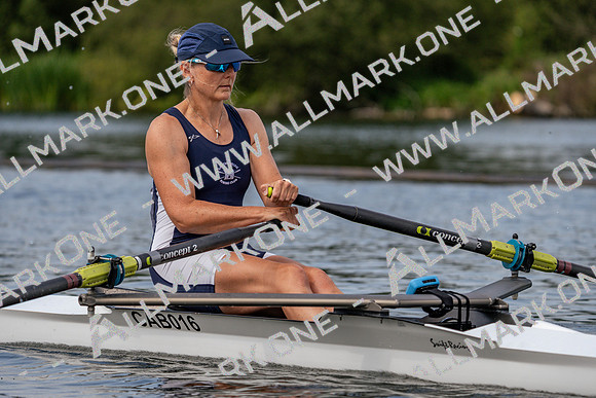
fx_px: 4256
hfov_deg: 8.0
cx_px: 298
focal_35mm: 257
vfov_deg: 5.4
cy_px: 199
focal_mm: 257
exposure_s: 1/1600
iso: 320
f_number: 5.6
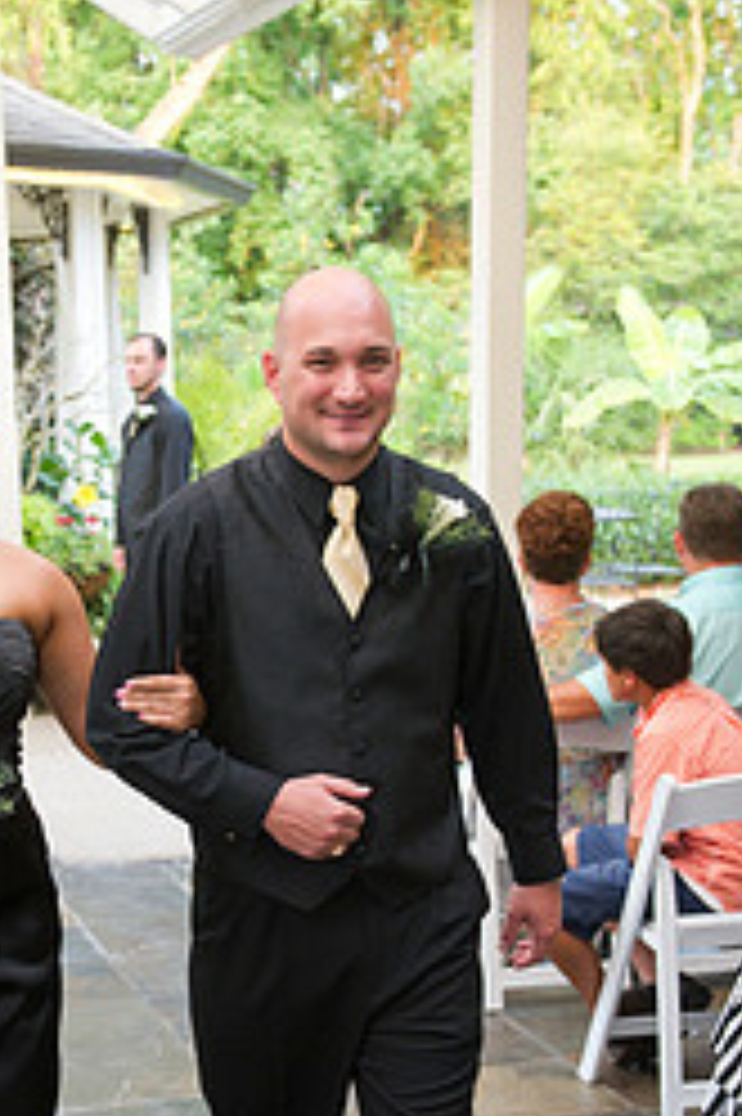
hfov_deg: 19.5
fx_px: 2136
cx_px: 133
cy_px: 778
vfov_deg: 29.0
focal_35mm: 69
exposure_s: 1/125
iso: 800
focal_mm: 38
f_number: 4
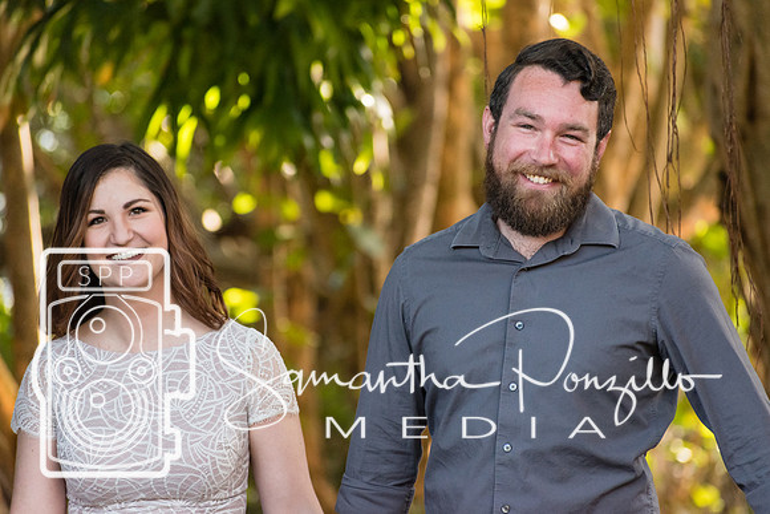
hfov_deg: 5.8
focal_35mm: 353
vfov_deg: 3.9
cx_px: 390
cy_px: 257
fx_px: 7553
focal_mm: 230
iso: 1400
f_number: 5.6
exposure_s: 1/500
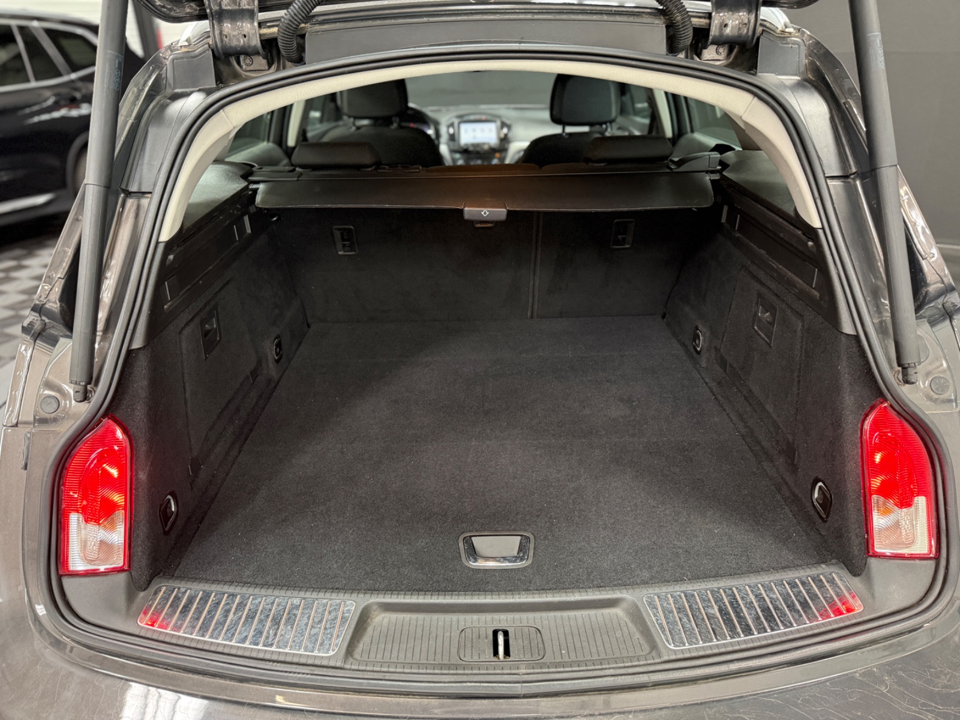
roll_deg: +0.9
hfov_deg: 71.6
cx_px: 480
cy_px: 360
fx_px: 666
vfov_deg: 56.8
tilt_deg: -25.8
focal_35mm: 24
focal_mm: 6.76
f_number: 1.78
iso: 640
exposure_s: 1/50
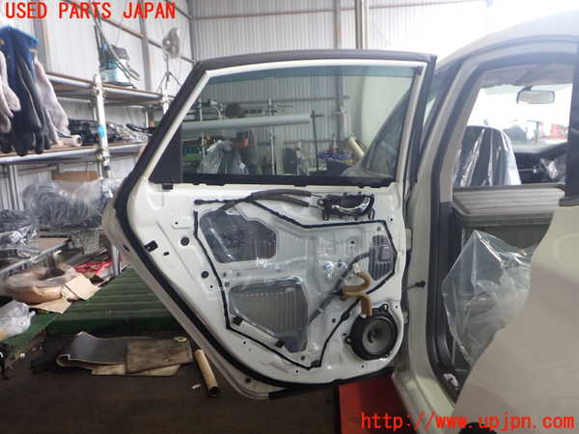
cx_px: 290
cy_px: 217
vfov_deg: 46.8
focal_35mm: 30
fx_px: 502
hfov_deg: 60.0
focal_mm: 5.4
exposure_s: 1/80
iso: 200
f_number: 2.3
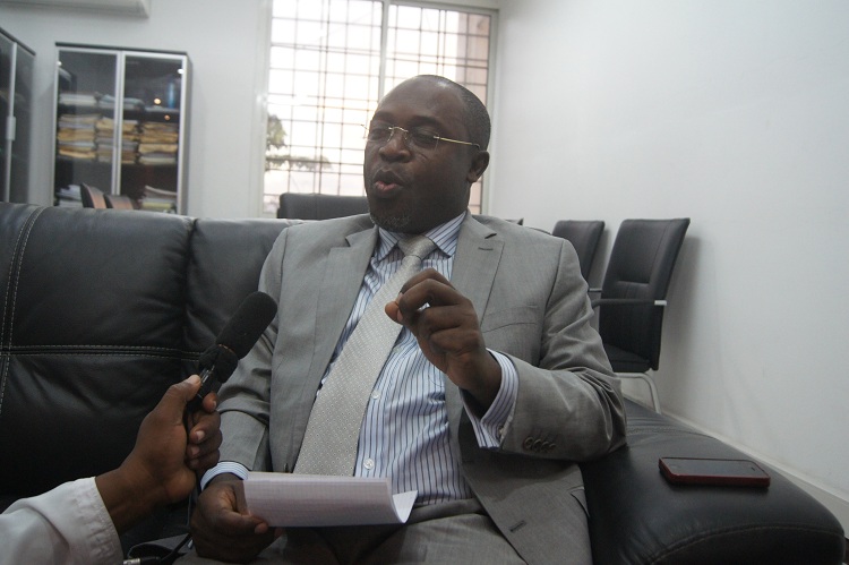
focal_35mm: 30
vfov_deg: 43.6
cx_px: 424
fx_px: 707
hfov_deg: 62.0
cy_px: 282
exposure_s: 1/20
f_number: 4
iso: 1600
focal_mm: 20
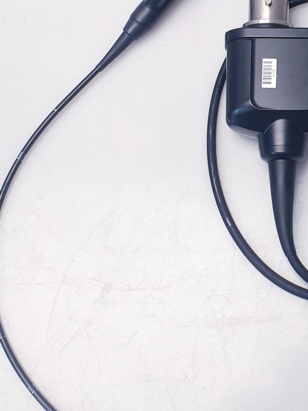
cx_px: 289
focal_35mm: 64
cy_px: 117
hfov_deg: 22.3
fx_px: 759
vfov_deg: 29.9
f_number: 2.4
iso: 50
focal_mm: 4.3
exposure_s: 1/50
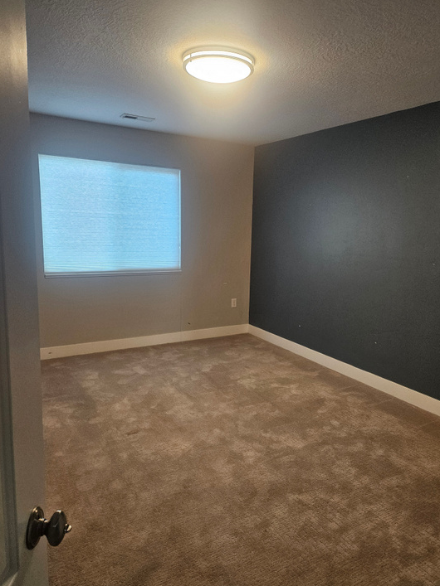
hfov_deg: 54.8
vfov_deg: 69.3
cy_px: 309
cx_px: 237
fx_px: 424
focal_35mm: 25
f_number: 1.8
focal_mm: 5.4
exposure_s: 1/120
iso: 250
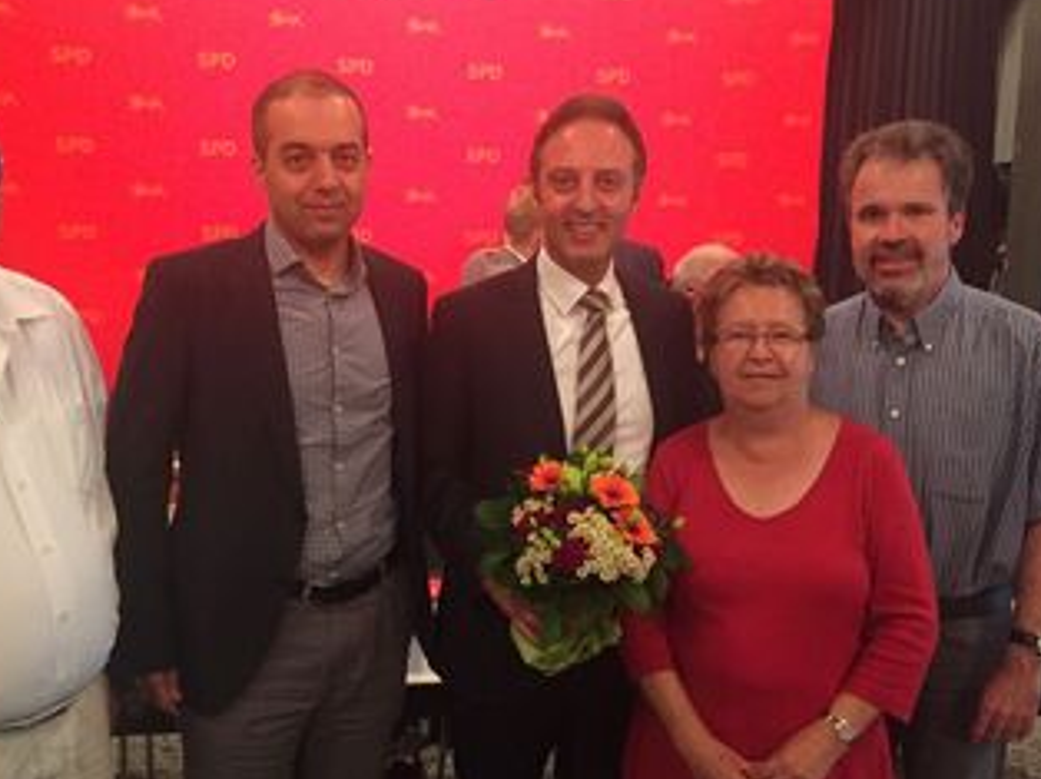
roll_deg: -2.0
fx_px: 1112
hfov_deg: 50.0
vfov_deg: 38.5
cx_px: 454
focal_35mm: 37
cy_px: 444
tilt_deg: -7.6
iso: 320
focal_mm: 4.15
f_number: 2.2
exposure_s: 1/33
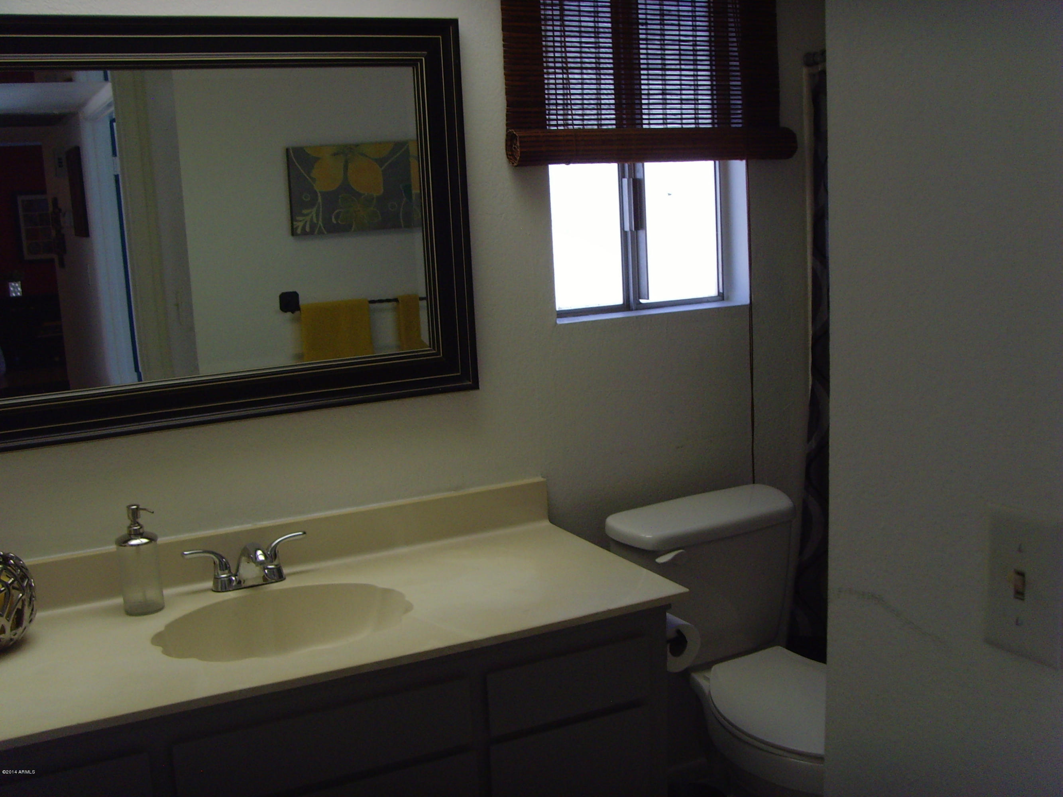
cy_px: 398
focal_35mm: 39
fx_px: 1198
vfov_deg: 36.8
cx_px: 532
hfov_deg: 47.9
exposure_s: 1/45
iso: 160
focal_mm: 6.6
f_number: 3.5
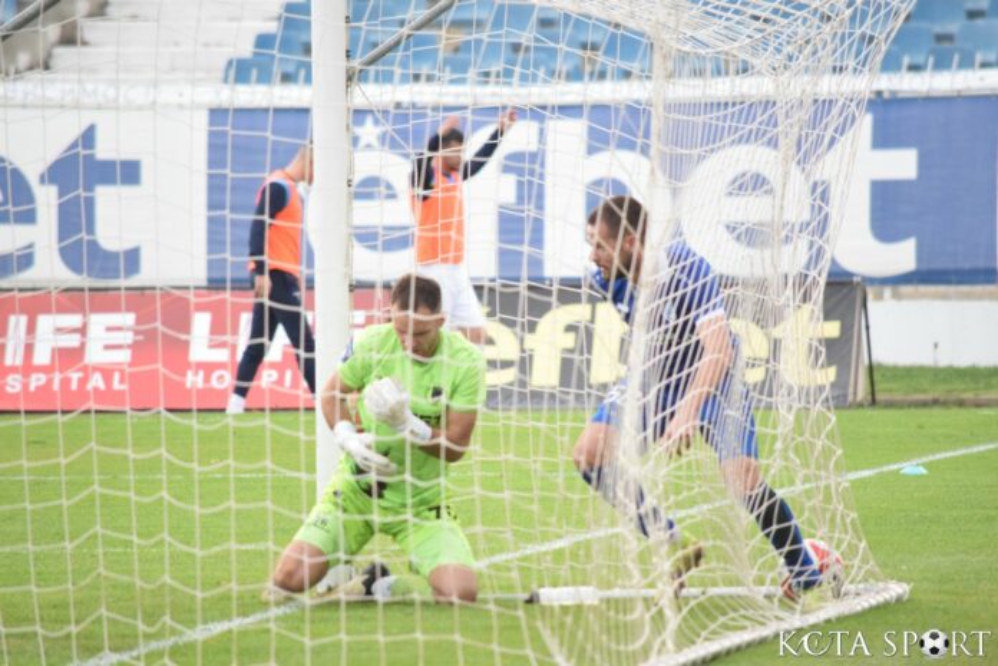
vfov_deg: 3.1
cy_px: 333
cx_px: 499
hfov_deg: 4.6
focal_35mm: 450
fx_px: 12474
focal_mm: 300
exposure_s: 1/1000
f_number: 5.6
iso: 3200
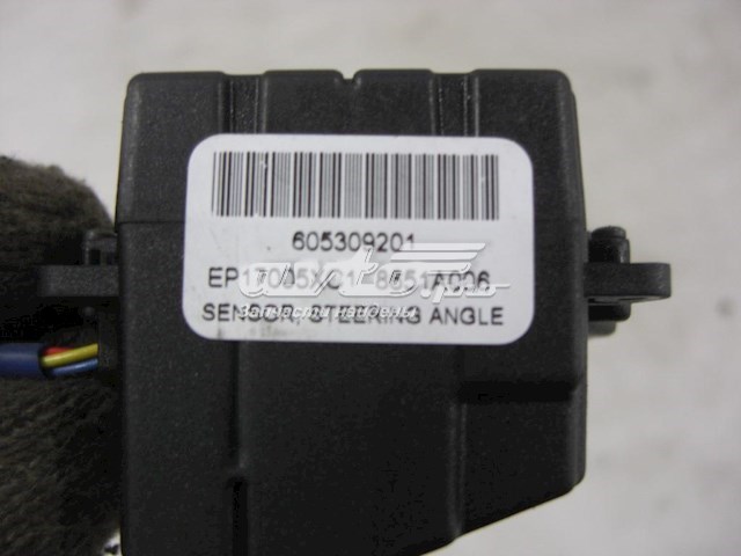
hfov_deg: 49.0
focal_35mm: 38
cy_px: 278
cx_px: 370
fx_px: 813
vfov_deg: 37.7
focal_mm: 7.9
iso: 200
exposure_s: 1/25
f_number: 2.8
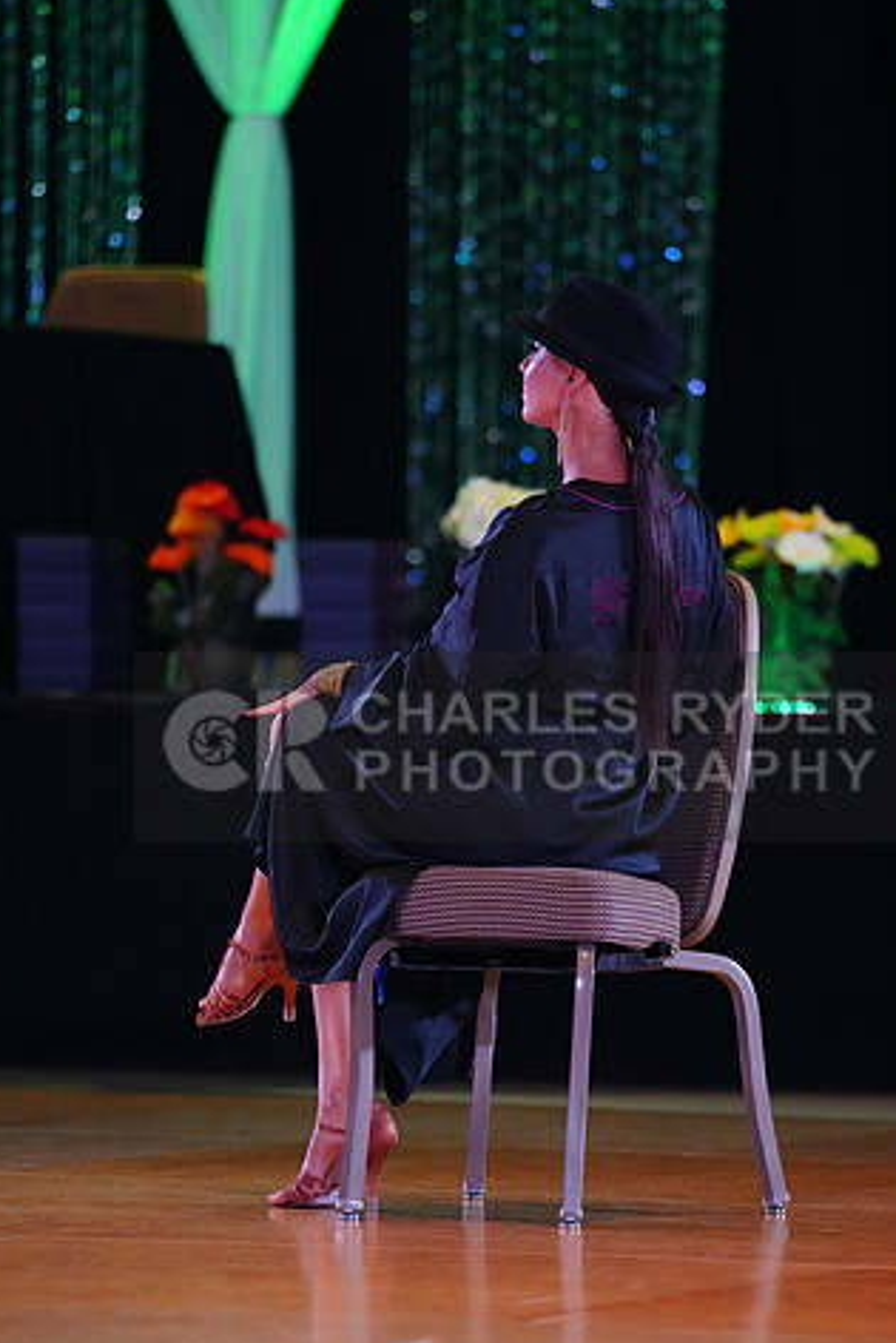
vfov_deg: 8.4
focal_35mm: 246
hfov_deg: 5.6
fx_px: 9177
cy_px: 748
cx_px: 528
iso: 6400
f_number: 2.8
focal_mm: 200
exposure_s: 1/400
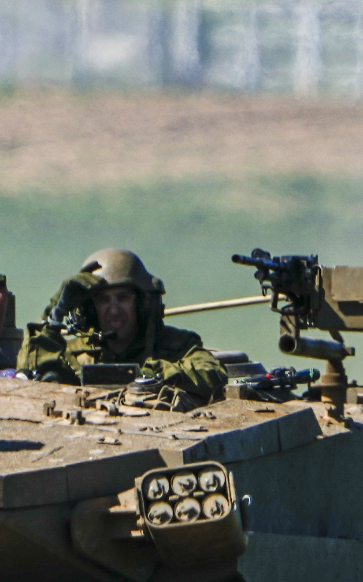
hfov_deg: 0.3
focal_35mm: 3906
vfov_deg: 0.5
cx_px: -312
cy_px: 251
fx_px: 61847
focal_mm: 600
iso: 50
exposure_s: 1/800
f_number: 6.3
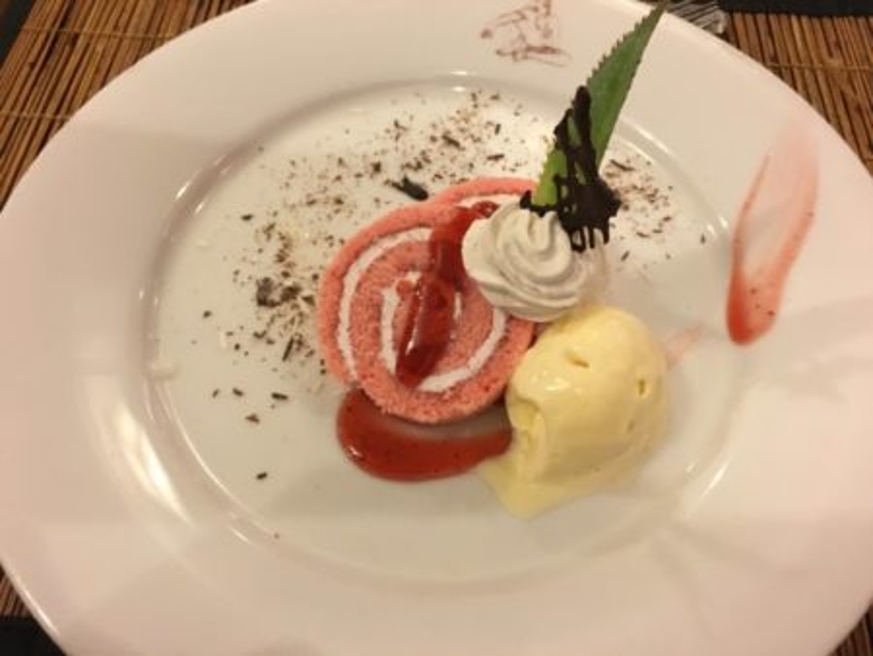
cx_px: 436
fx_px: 732
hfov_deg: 61.6
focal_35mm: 29
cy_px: 328
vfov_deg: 48.3
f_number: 2.2
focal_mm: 4.15
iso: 250
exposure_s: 1/17
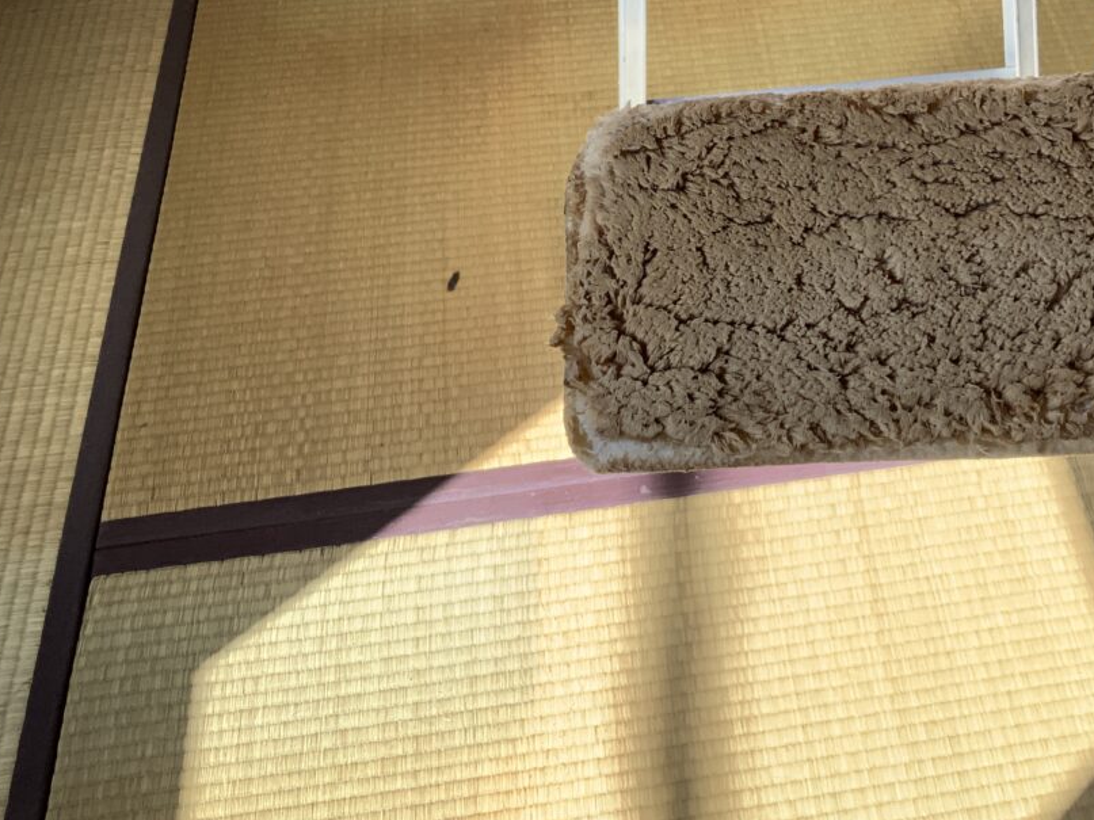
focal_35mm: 46
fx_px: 1454
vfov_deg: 30.9
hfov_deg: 39.9
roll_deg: -2.0
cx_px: 847
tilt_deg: -44.9
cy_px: 192
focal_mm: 3
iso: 16
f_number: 1.8
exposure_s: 1/274
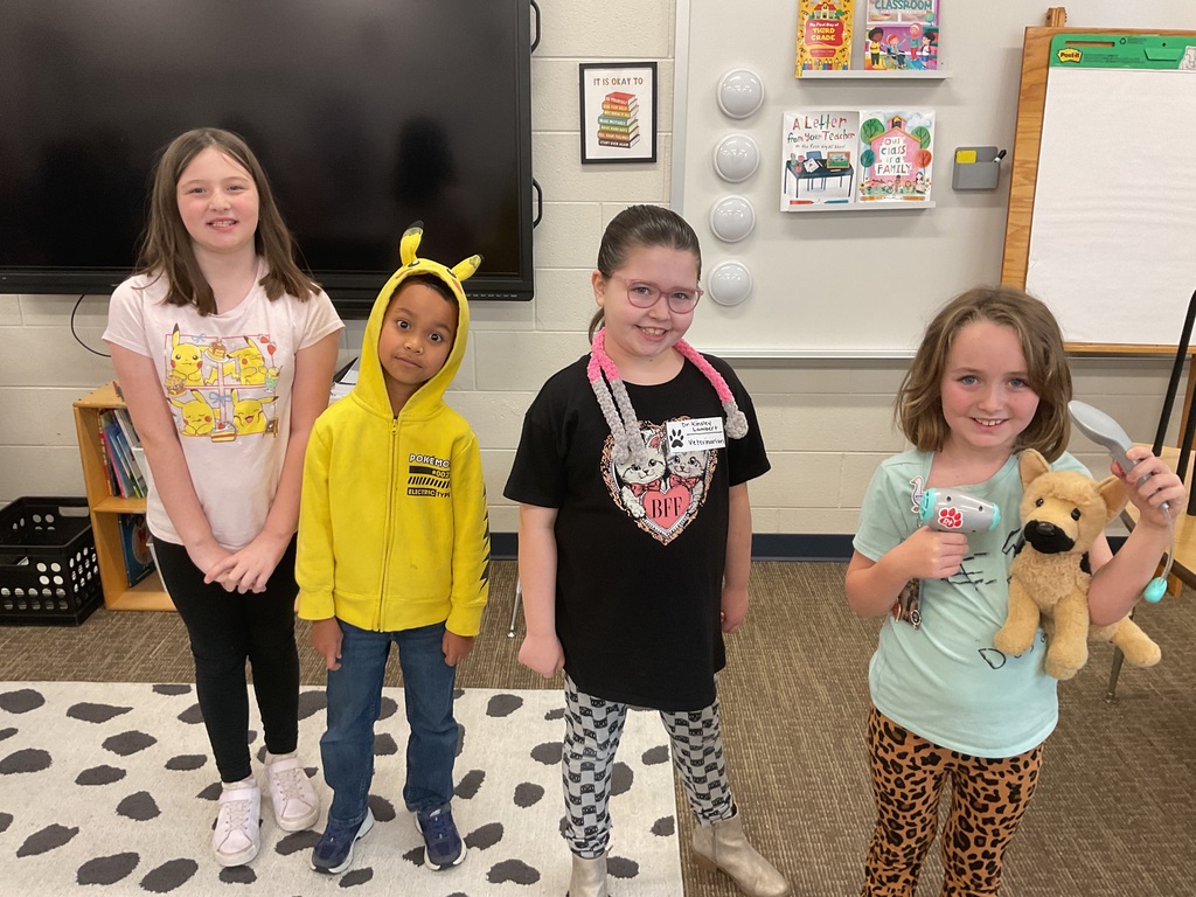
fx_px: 1002
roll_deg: -1.2
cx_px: 598
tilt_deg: -19.9
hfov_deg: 61.7
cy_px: 448
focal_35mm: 29
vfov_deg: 48.2
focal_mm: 3
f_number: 1.8
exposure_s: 1/60
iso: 64
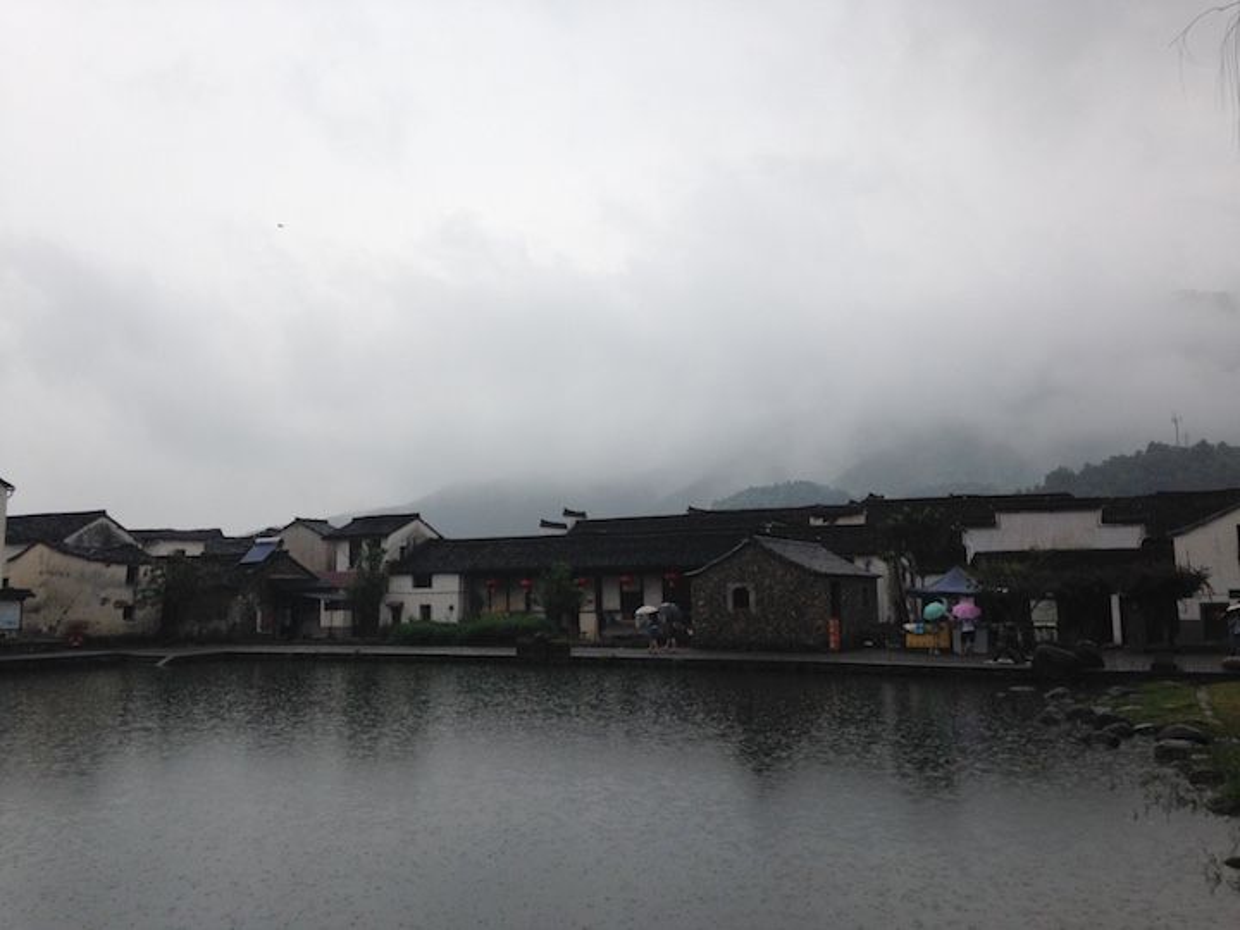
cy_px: 465
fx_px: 1182
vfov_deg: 42.9
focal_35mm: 33
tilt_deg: +9.8
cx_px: 620
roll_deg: -0.1
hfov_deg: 55.4
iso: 50
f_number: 2.4
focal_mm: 4.12
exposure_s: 1/226
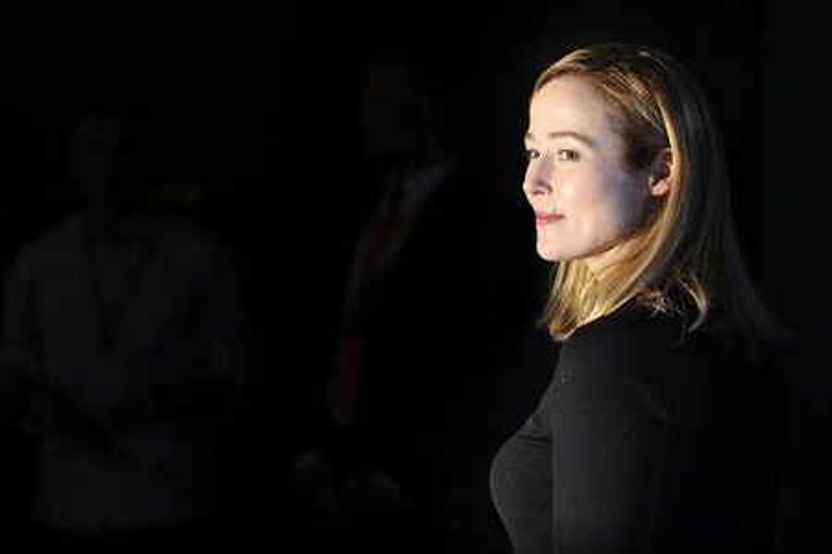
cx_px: 416
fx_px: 3235
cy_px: 277
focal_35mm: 140
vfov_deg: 9.8
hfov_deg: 14.7
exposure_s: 1/320
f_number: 5
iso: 200
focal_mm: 140
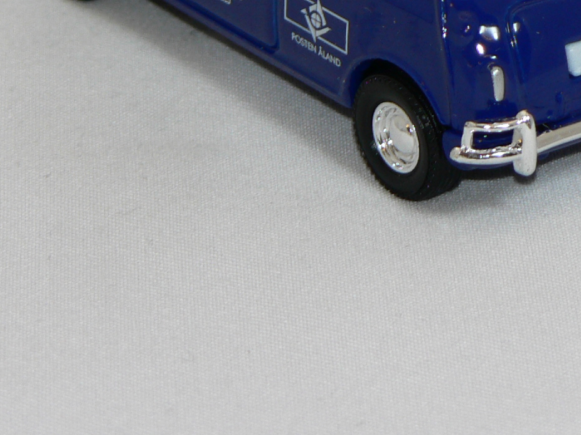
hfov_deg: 6.0
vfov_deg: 4.5
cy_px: -95
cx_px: 396
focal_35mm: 329
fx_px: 5521
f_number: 3.2
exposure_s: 1/60
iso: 80
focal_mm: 19.9
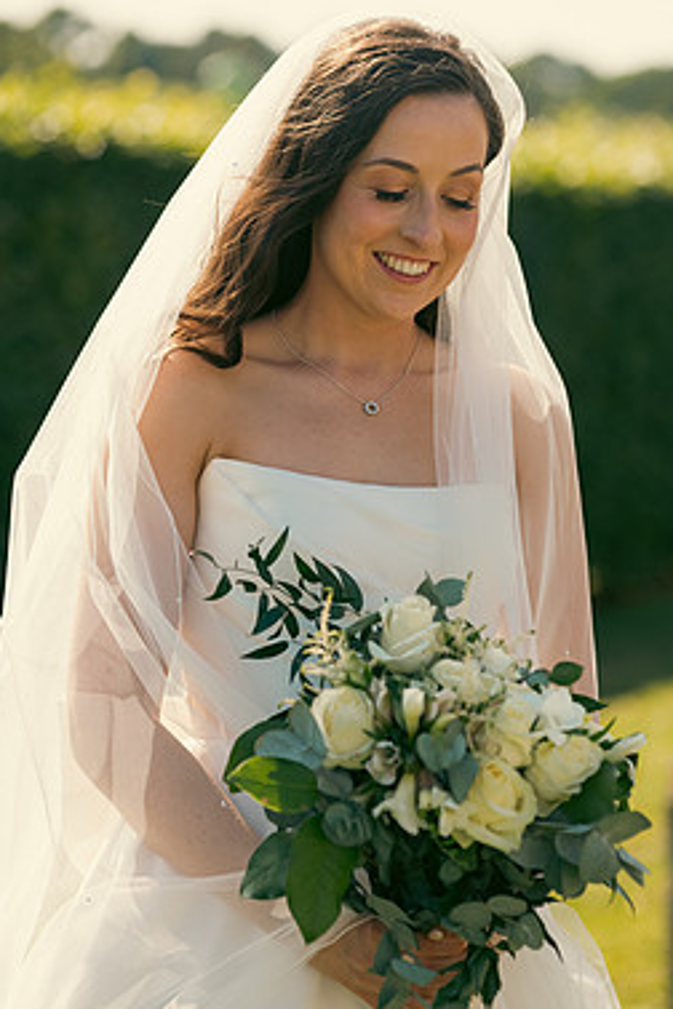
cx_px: 371
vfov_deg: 13.8
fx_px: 4178
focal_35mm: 149
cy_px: 526
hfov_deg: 9.2
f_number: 3.5
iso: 200
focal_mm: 125
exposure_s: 1/800
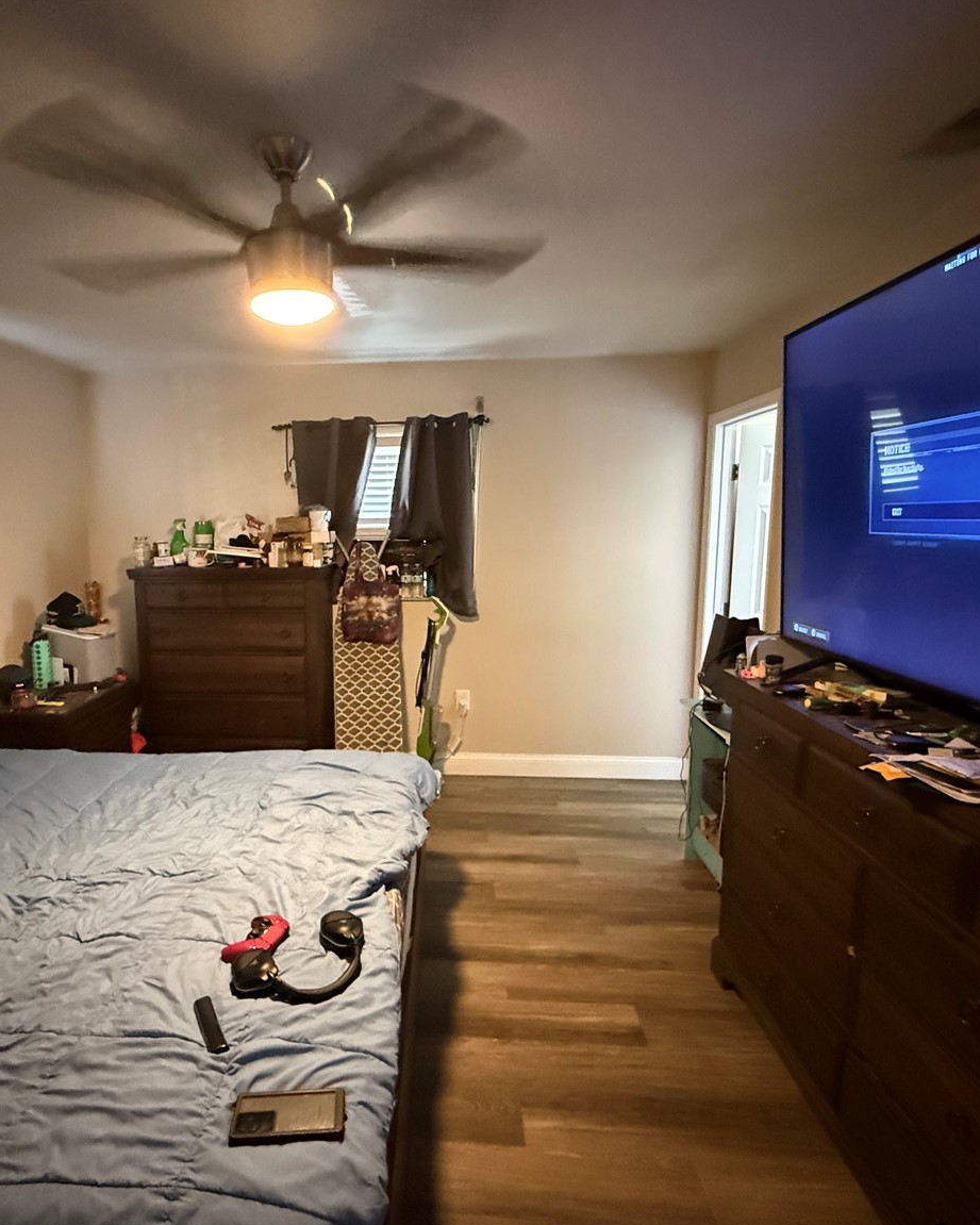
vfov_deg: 83.3
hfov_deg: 70.1
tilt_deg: -7.8
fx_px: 689
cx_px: 391
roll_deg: +0.6
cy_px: 618
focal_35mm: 19
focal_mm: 2.22
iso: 1250
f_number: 2.2
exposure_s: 1/40
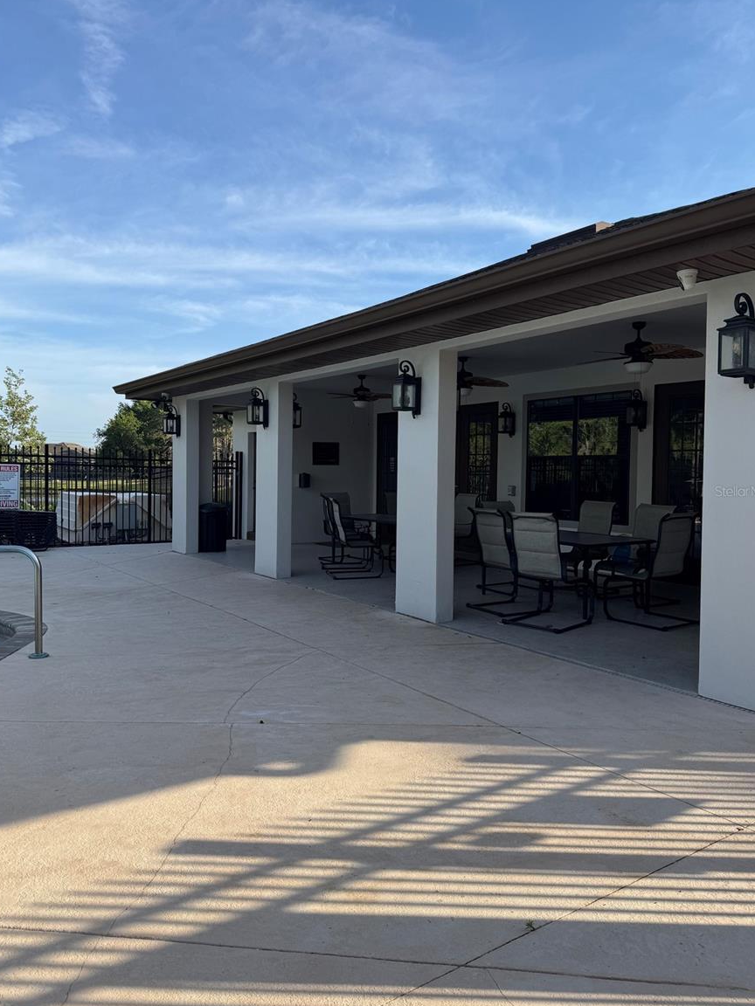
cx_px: 384
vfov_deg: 69.4
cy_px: 491
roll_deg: -0.9
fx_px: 727
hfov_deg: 54.9
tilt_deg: -2.2
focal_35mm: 25
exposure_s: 1/3096
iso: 80
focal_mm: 6.76
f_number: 1.78
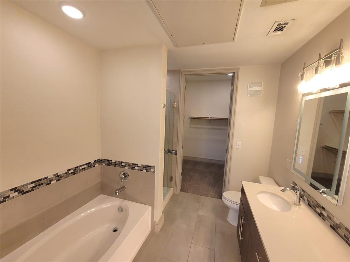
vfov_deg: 89.9
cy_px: 131
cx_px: 175
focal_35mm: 13
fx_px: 131
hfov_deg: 106.2
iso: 125
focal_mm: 2.2
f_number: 2.2
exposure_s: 1/60.2
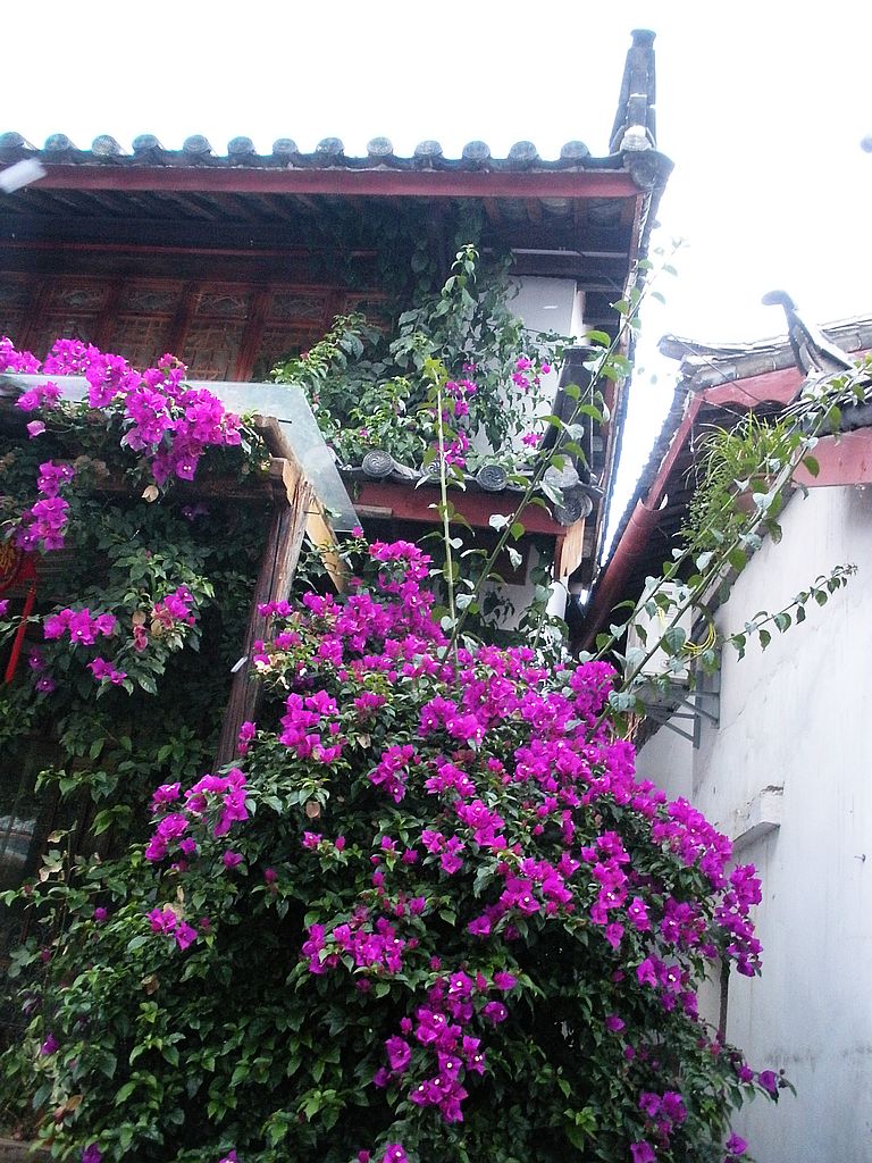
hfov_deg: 39.7
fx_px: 1209
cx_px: 436
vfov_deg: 51.4
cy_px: 582
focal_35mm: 36
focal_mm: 6.3
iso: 400
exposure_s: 1/23.4
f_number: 3.5
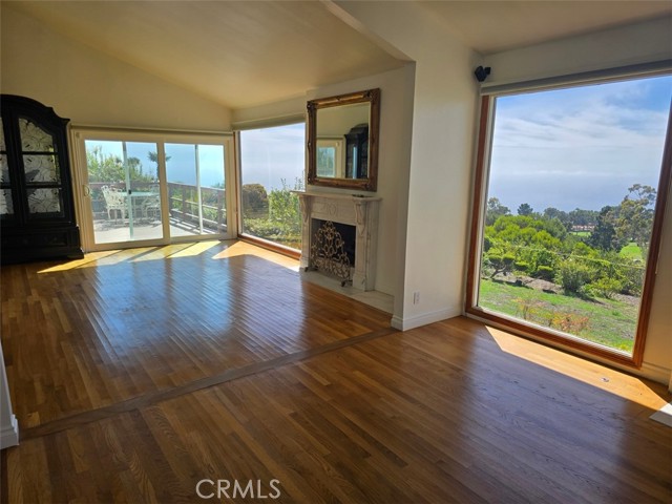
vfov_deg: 58.9
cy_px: 252
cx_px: 336
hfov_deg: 73.9
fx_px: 446
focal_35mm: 23
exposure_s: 1/302
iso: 12
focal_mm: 6.3
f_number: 1.7
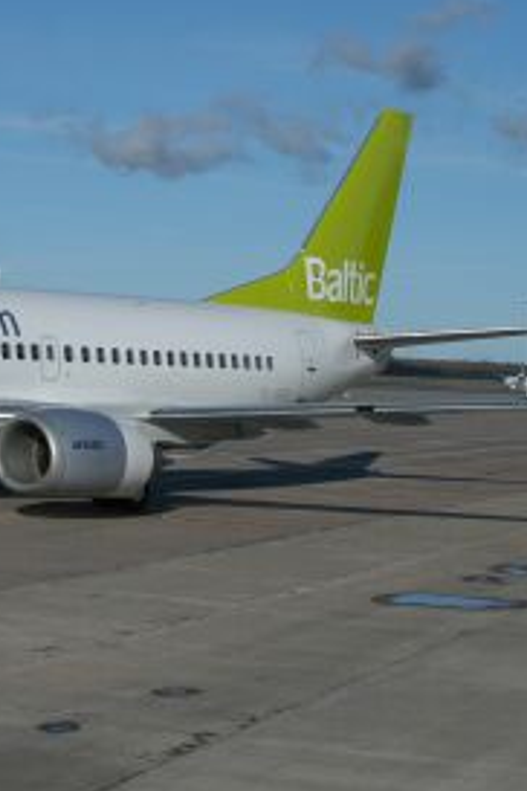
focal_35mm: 96
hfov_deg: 14.1
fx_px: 2106
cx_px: 29
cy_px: 403
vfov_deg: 21.3
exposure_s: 1/3000
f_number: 5.6
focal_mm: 35
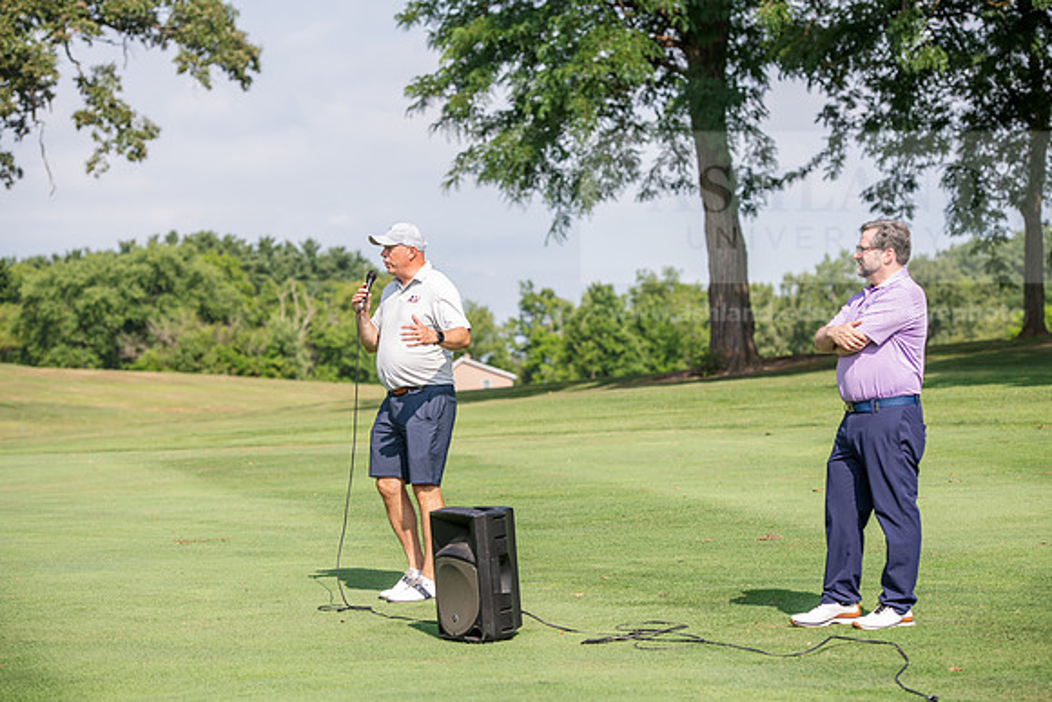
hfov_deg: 20.0
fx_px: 2981
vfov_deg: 13.4
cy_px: 351
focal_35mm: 102
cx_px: 526
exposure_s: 1/400
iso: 80
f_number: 4
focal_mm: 102
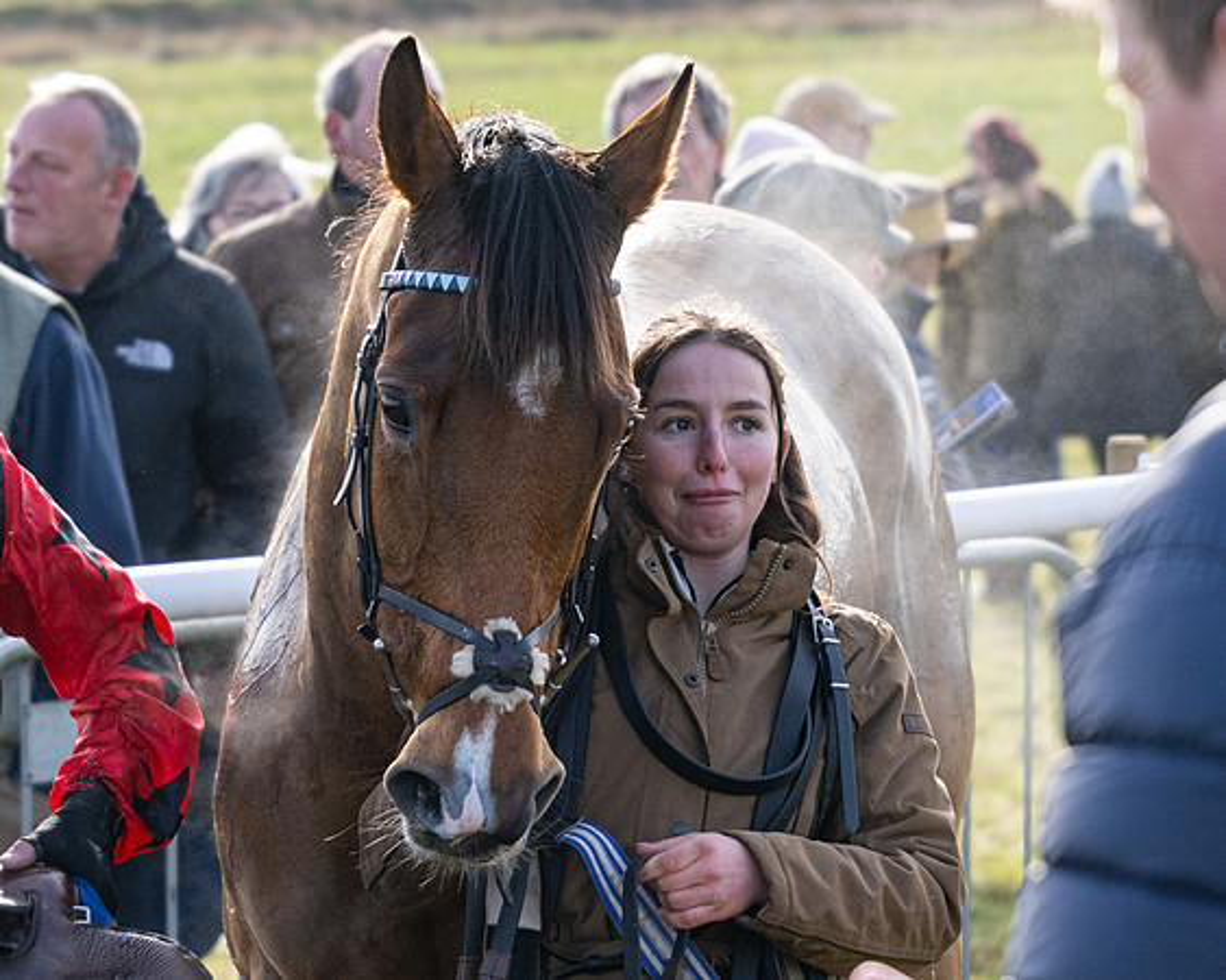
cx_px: 326
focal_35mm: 219
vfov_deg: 7.1
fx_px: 7930
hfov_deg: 8.8
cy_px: 564
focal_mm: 80
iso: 400
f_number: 4
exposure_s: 1/1250
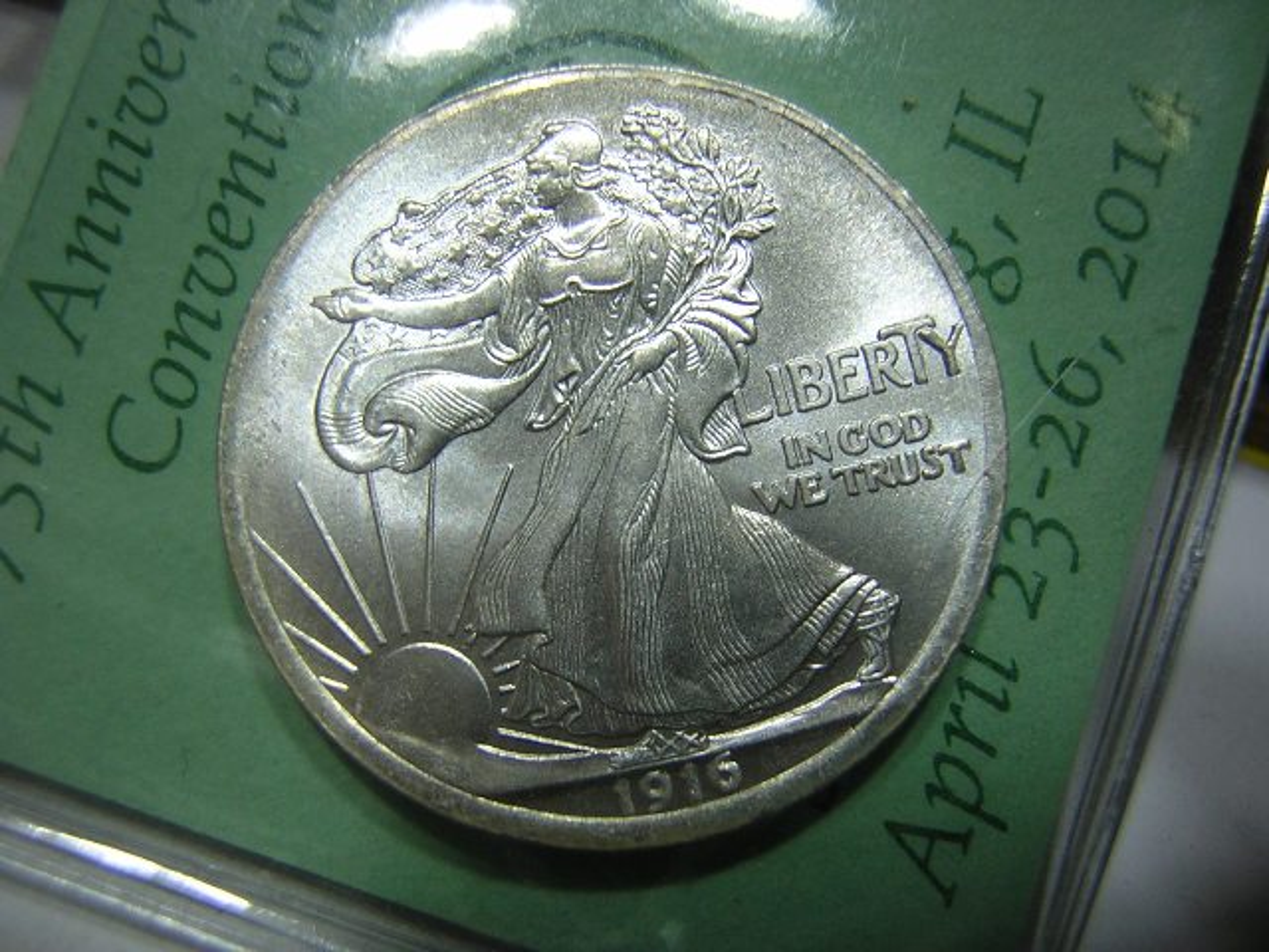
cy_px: 476
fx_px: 1320
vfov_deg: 39.7
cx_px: 634
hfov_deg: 51.4
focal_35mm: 36
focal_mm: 4.7
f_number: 2.6
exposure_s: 1/23.2
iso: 100
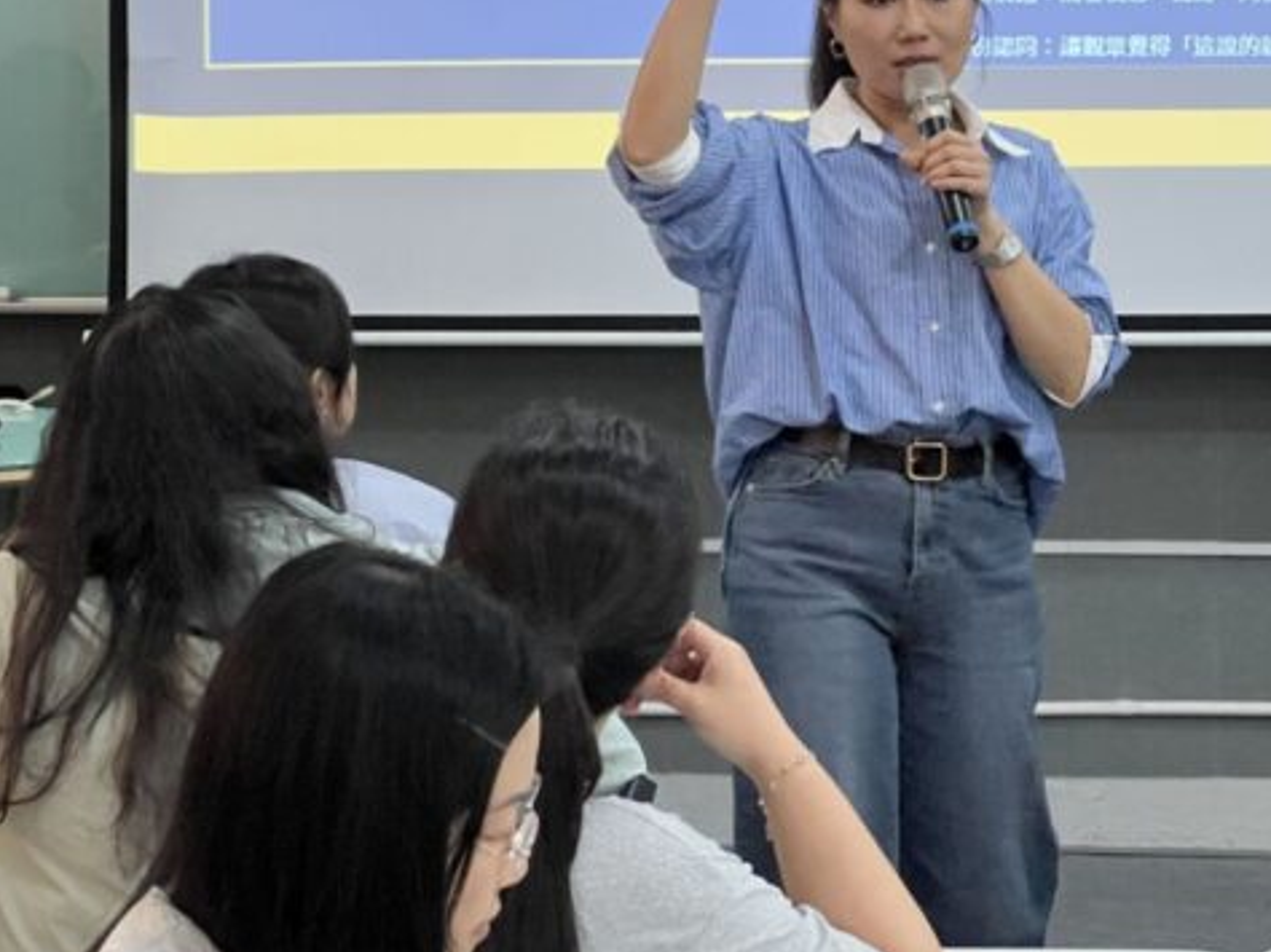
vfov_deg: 11.4
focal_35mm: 130
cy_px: 193
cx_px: 939
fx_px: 4771
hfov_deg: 15.1
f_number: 2.8
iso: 250
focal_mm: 9
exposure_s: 1/120
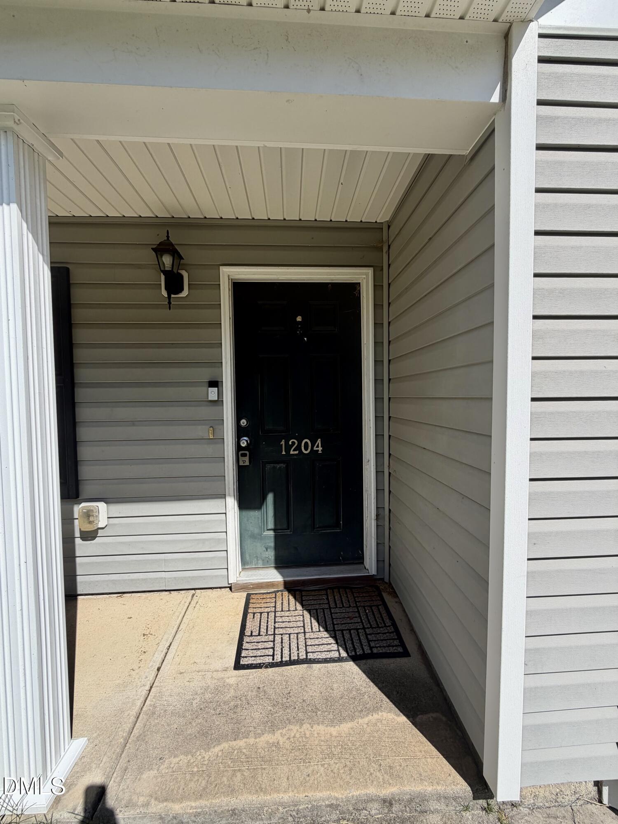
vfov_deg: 102.1
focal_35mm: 14
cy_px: 412
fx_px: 333
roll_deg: +0.5
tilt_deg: -4.0
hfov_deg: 85.7
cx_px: 309
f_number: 2.2
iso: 20
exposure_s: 1/864
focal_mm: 2.22
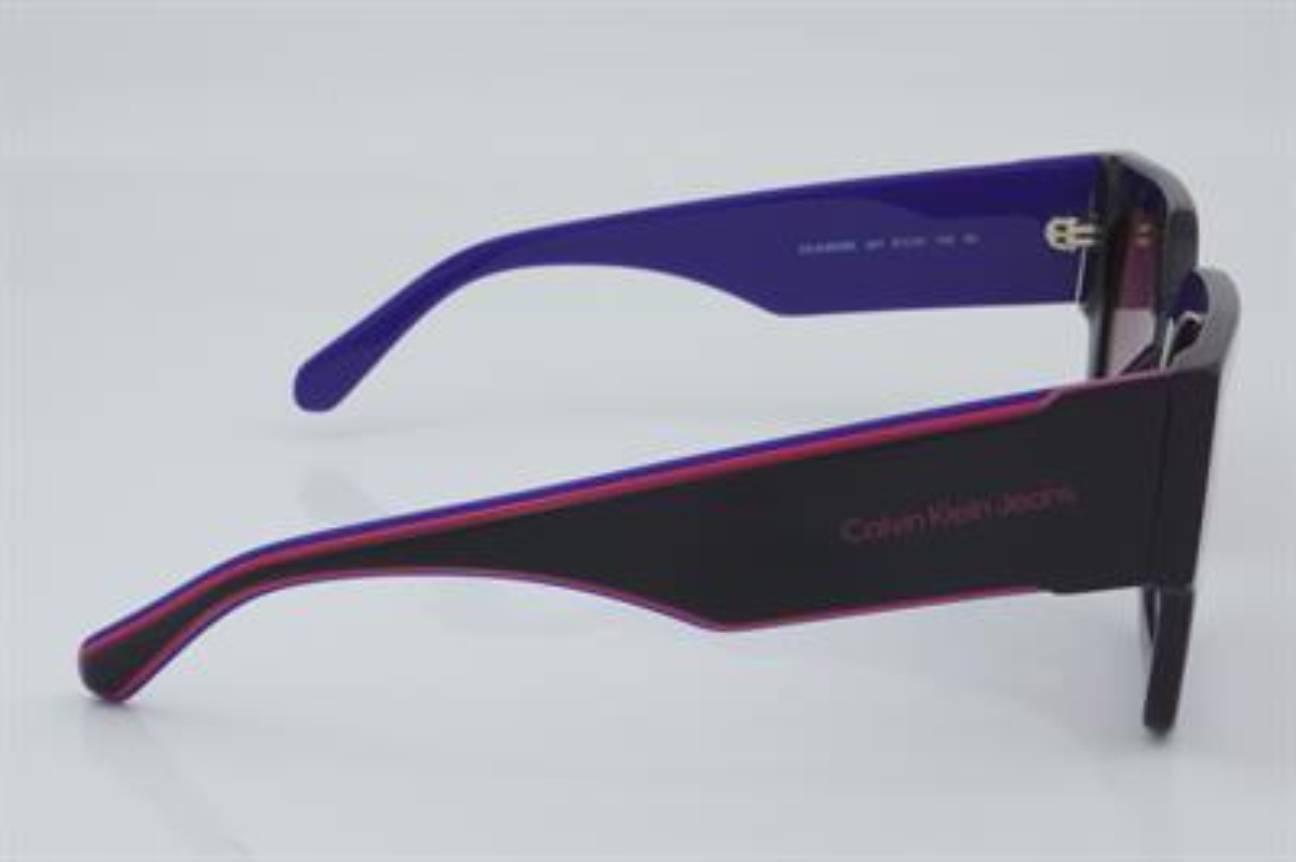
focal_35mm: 75
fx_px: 2698
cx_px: 648
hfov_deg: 27.0
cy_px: 431
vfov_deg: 18.2
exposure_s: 1/4
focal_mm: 50
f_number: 32
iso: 100
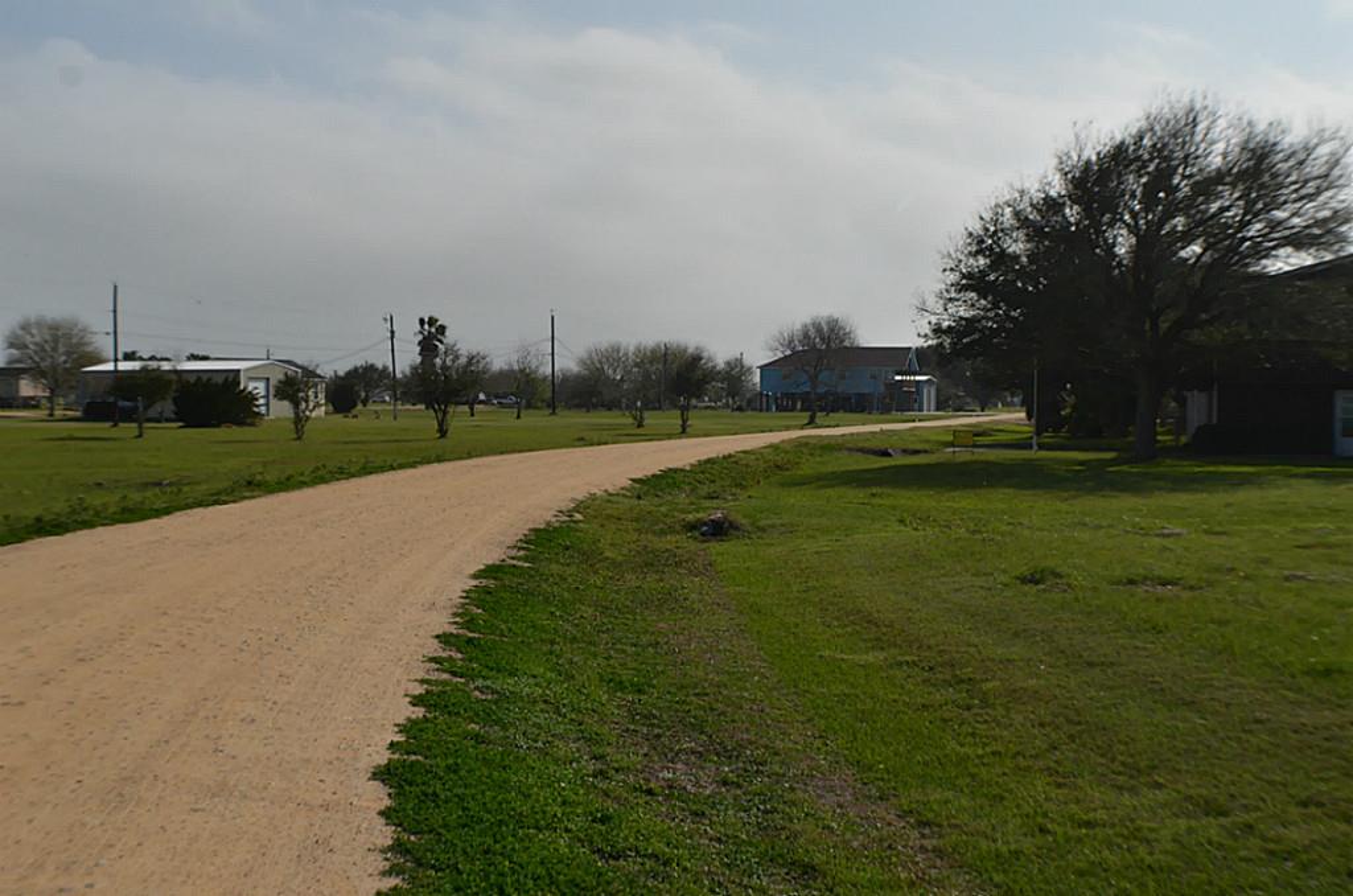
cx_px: 676
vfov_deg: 23.7
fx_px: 2138
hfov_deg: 35.1
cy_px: 448
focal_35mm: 57
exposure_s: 1/5000
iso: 500
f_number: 9
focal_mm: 38
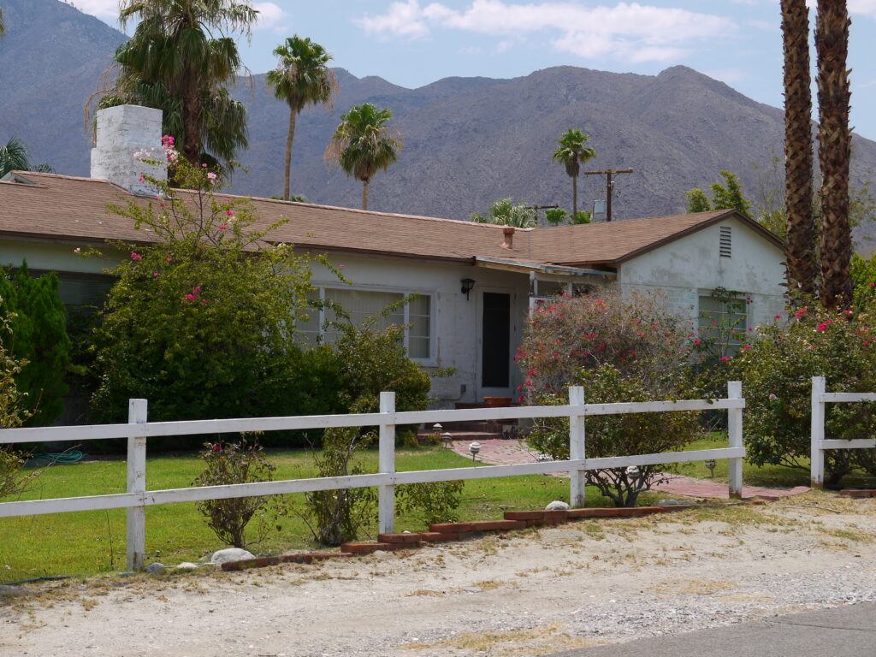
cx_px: 438
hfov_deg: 28.6
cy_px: 328
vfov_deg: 21.6
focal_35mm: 68
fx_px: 1721
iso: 160
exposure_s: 1/320
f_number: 9
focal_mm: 34
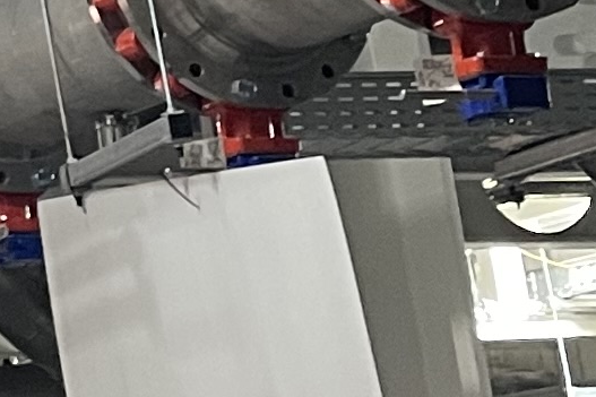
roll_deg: +3.3
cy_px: -680
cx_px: -691
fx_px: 3426
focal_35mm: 207
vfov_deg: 6.2
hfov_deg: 9.2
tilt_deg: +22.5
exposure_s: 1/50
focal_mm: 5.1
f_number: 1.6
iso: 250
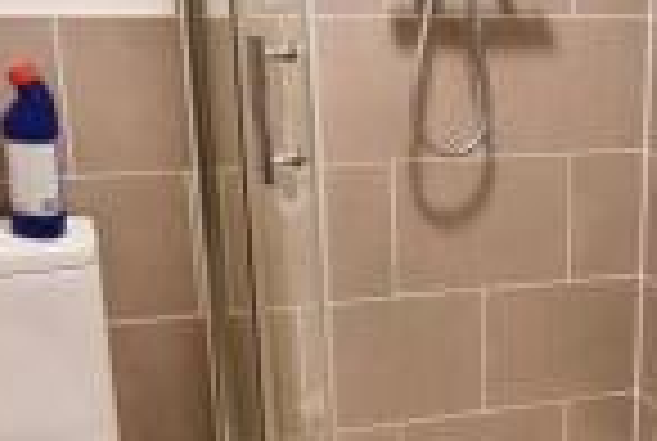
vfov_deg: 24.2
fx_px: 981
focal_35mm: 54
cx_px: 364
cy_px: 439
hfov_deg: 37.0
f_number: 4.2
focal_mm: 11
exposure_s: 1/15
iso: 200
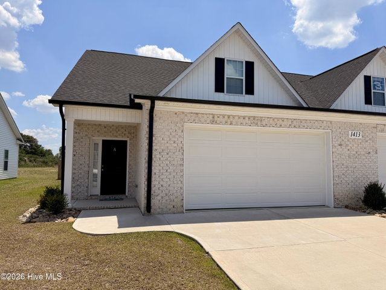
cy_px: 145
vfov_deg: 56.9
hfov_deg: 71.6
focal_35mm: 24
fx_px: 268
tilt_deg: +4.3
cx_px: 193
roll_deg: +0.2
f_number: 1.78
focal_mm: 6.76
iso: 80
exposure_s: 1/8130
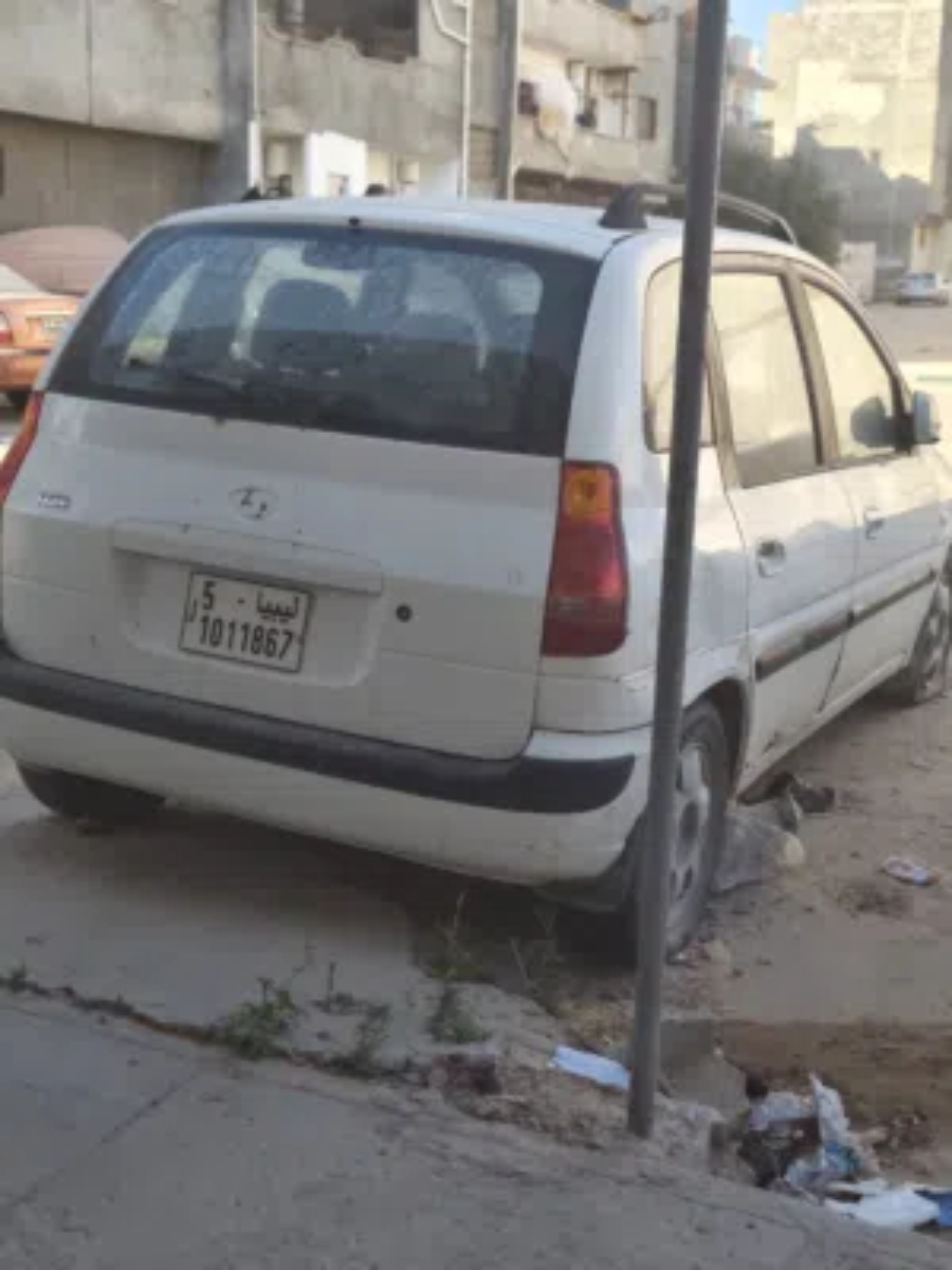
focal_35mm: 46
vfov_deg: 41.2
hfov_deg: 31.5
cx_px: 476
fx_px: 1687
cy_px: 635
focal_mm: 6.04
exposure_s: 1/245
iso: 50
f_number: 1.7
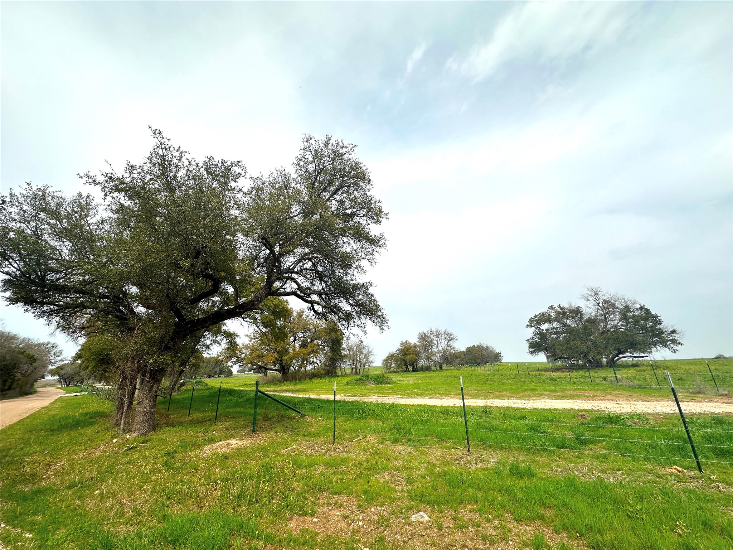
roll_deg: +1.2
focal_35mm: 14
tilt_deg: +18.9
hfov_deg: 102.1
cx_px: 366
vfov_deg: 85.7
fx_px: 296
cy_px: 275
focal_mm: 2.22
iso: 50
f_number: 2.2
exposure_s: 1/3731
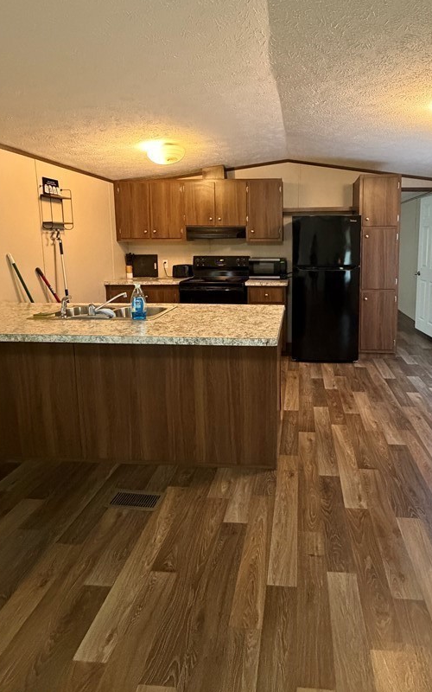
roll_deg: +0.5
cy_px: 287
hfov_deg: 61.1
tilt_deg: -6.9
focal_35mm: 19
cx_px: 277
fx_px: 358
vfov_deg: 87.2
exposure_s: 1/60
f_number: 2.2
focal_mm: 2.22
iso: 1000
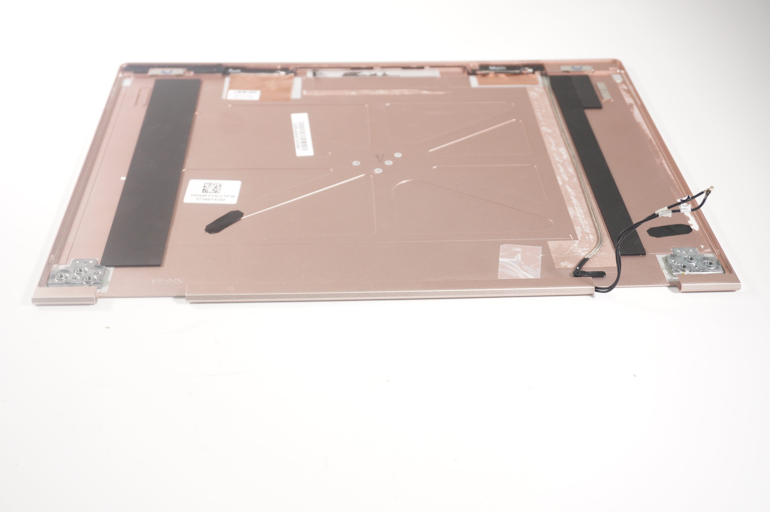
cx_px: 385
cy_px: 256
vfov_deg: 33.0
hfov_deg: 48.0
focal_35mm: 40
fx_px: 865
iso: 640
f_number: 5
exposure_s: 1/60
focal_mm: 27
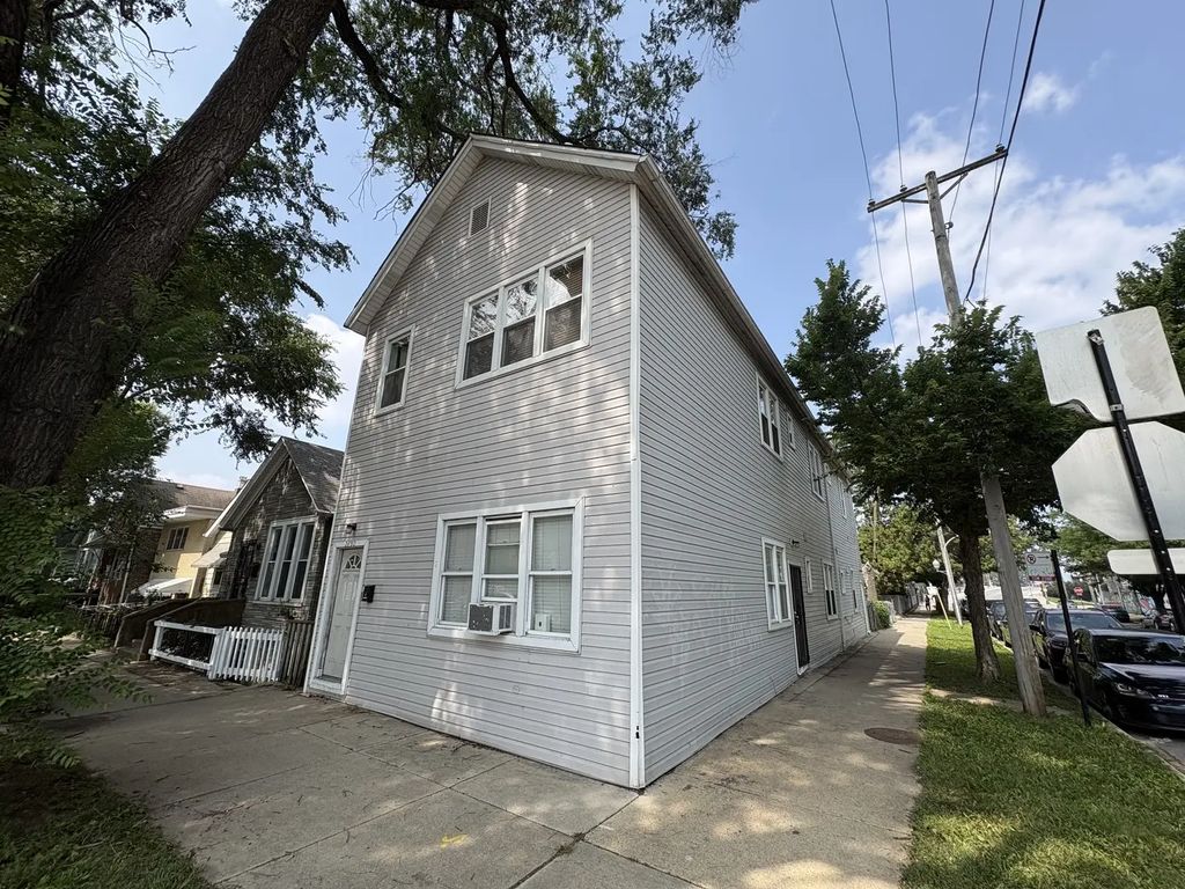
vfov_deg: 85.7
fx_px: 479
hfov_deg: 102.1
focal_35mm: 14
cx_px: 592
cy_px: 444
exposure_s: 1/1277
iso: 40
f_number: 2.2
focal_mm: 2.22
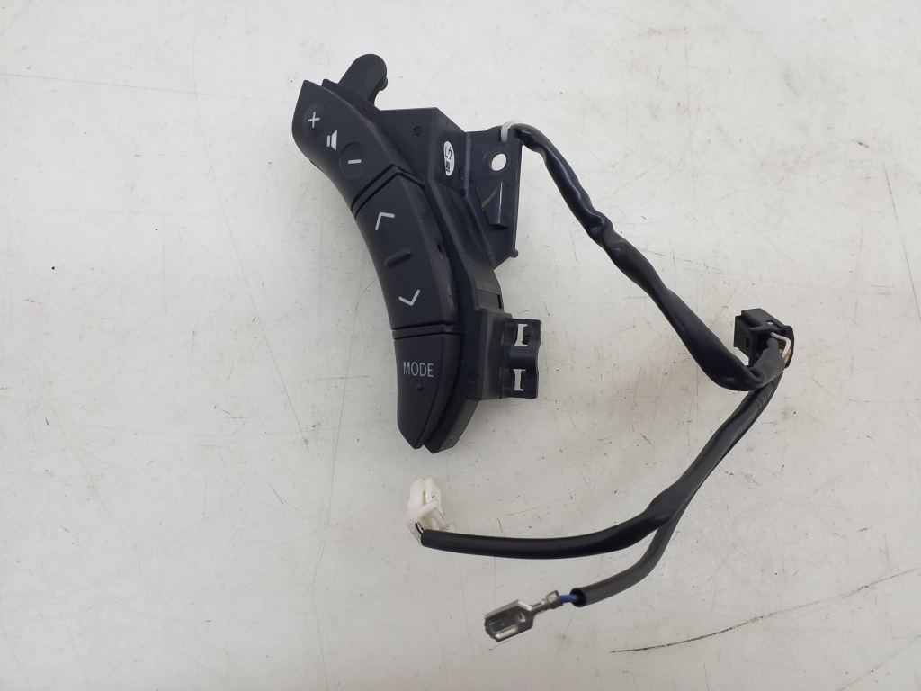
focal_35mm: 27
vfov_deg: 51.4
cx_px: 460
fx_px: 718
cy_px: 346
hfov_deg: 65.3
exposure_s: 1/50
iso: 100
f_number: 1.9
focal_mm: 3.6
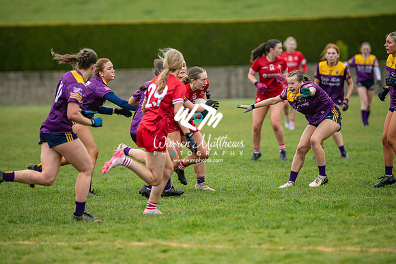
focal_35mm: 270
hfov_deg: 7.6
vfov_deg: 5.1
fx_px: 2971
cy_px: 132
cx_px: 198
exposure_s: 1/640
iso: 1000
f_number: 2.8
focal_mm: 270
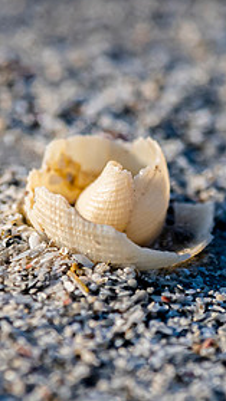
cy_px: 237
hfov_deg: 0.7
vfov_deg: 1.2
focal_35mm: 1811
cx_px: 62
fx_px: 19288
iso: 500
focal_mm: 420
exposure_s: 1/2000
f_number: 6.3
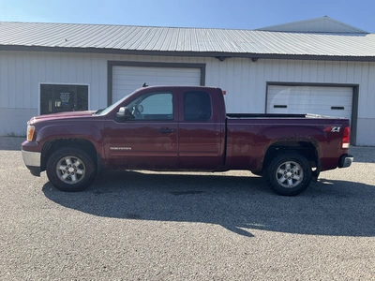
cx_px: 188
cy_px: 140
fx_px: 314
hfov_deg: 61.7
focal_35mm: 29
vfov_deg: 48.2
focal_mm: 3
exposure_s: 1/1015
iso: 25
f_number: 1.8
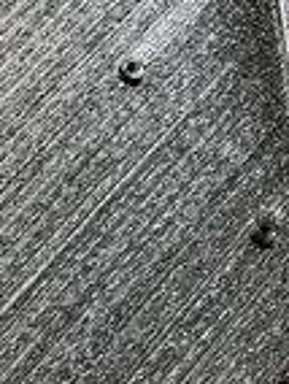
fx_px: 810
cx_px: -41
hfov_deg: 19.3
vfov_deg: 26.2
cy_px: 81
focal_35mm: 73
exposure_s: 1/60
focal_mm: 4.25
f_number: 1.7
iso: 160
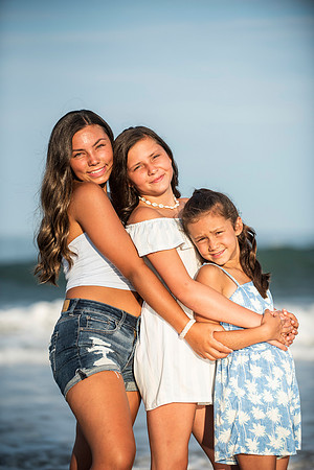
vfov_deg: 15.8
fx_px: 1701
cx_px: 157
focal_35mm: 130
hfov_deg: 10.5
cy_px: 235
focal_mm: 130
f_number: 3.2
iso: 250
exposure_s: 1/4000
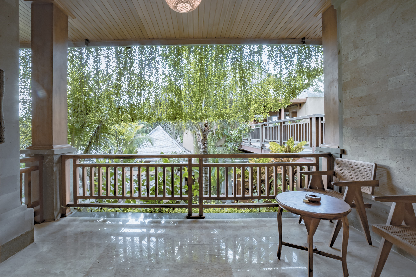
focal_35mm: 15
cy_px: 138
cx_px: 208
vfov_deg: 77.3
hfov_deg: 100.4
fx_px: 173
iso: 100
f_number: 18
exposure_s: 1/1.25
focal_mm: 10
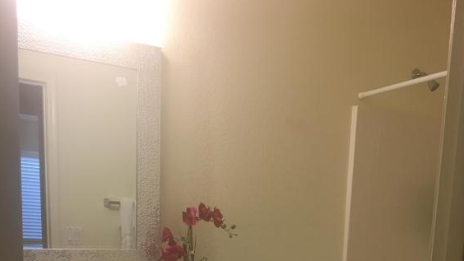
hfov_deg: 47.4
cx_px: 234
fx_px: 529
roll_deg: -2.1
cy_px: 302
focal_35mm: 43
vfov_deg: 25.3
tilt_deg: -8.3
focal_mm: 4.15
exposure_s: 1/30
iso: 50
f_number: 2.2
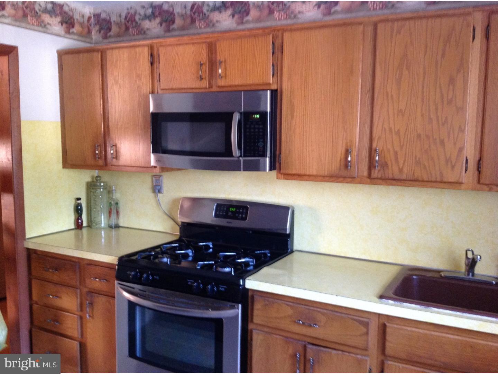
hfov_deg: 52.6
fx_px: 504
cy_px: 187
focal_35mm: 35
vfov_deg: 40.7
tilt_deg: -6.9
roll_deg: -2.1
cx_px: 249
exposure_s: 1/15
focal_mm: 4.28
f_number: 2.4
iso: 250
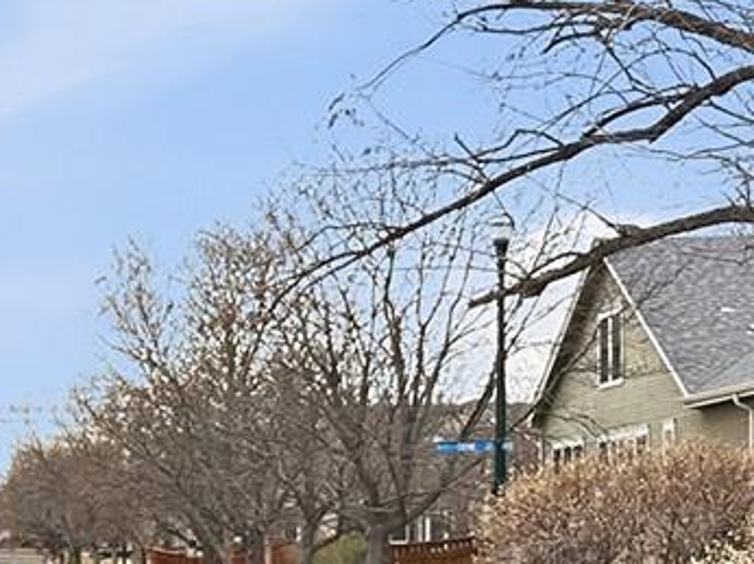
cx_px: -536
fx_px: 2416
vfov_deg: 12.6
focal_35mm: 111
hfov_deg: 15.6
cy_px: 858
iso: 80
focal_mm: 6.9
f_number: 1.8
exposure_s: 1/601
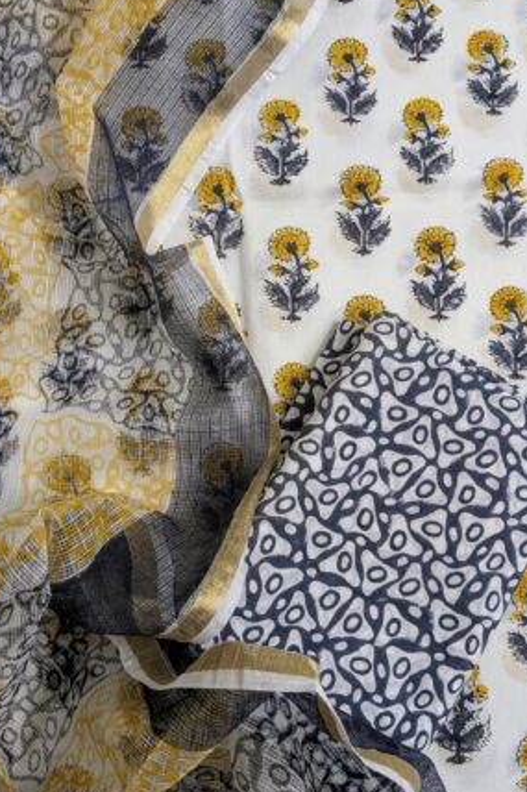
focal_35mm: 35
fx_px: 769
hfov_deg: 37.8
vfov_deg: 54.4
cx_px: 288
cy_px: 410
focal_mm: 4.38
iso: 264
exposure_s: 1/99.9
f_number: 1.73
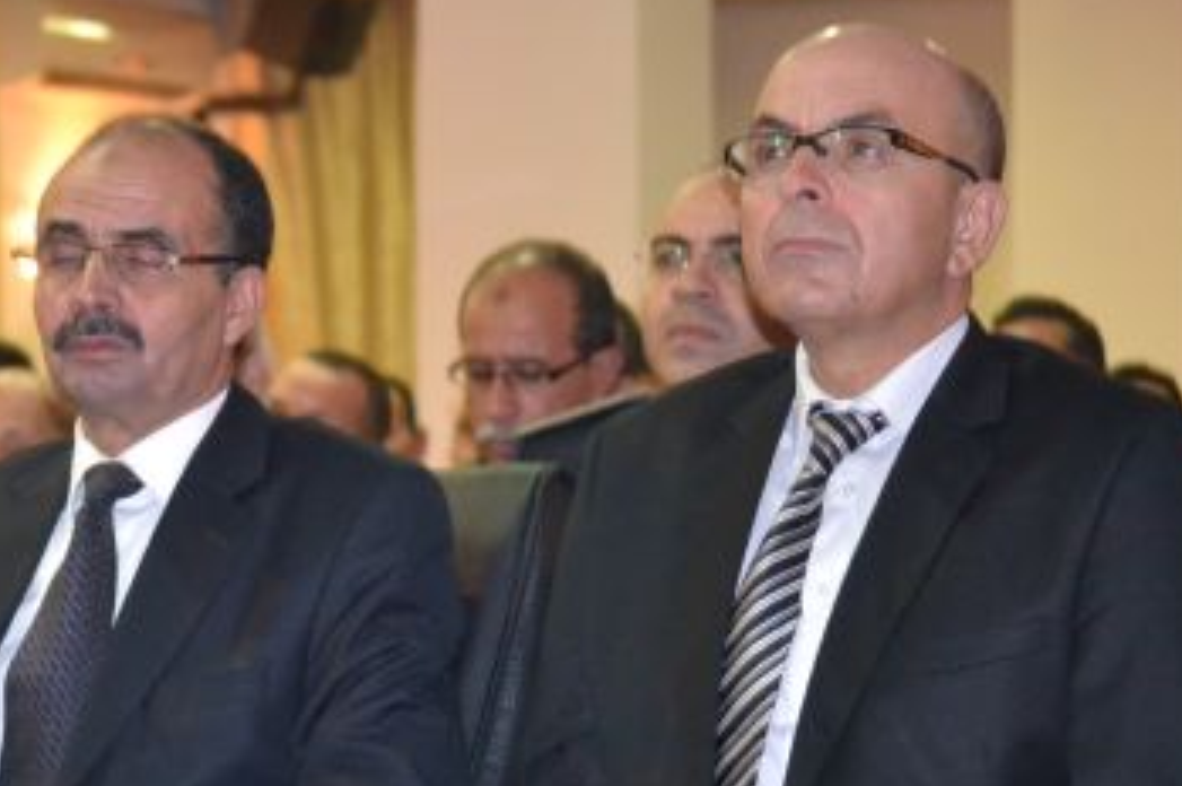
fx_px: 5869
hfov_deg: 11.4
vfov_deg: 7.7
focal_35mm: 179
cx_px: 146
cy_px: 542
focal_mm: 65
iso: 3200
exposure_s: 1/60
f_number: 4.2
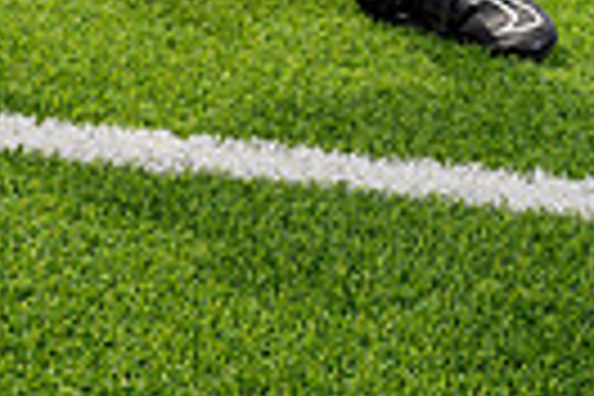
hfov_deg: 13.5
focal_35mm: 150
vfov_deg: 8.4
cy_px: -554
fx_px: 2475
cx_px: 18
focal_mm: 44
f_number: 8
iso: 100
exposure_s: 1/250
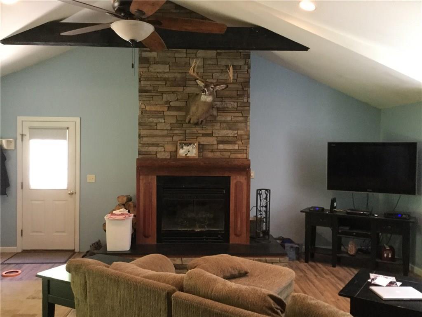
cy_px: 158
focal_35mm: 31
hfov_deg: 58.4
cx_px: 211
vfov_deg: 45.4
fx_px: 378
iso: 250
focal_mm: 3.3
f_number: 2.4
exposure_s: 1/30
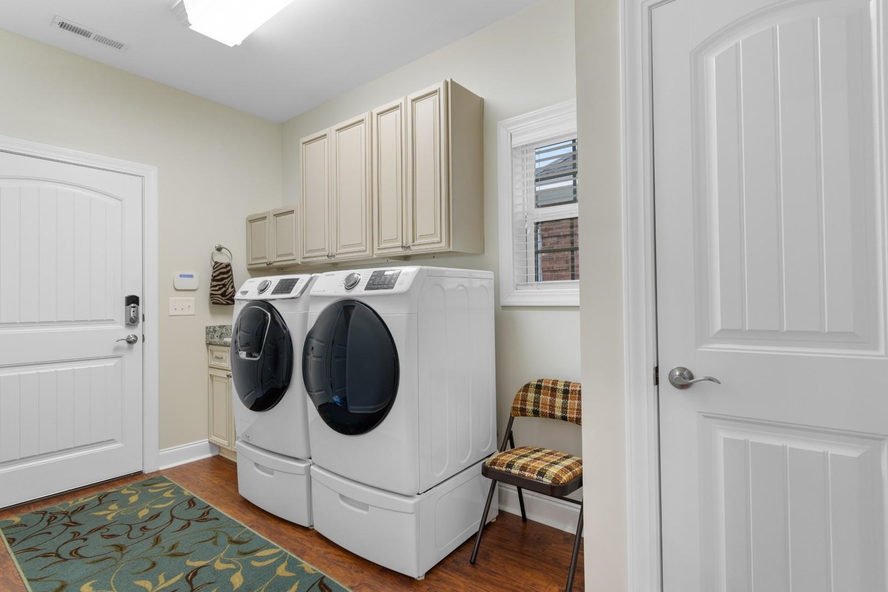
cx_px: 444
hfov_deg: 93.3
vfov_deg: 70.4
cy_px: 296
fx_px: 419
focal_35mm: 17
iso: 100
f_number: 4.8
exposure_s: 1/6
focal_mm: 11.5
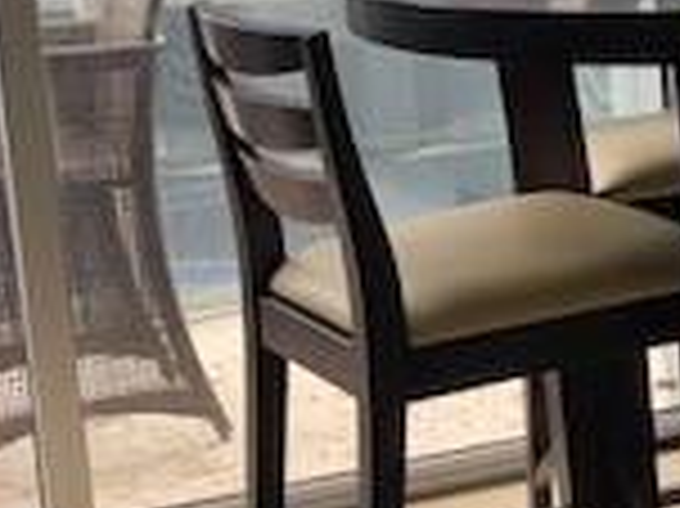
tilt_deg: -10.7
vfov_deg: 12.4
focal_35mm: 119
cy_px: 108
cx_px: 527
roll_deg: +4.1
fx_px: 2336
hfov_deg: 16.5
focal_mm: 4
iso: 50
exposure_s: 1/120
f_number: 1.8
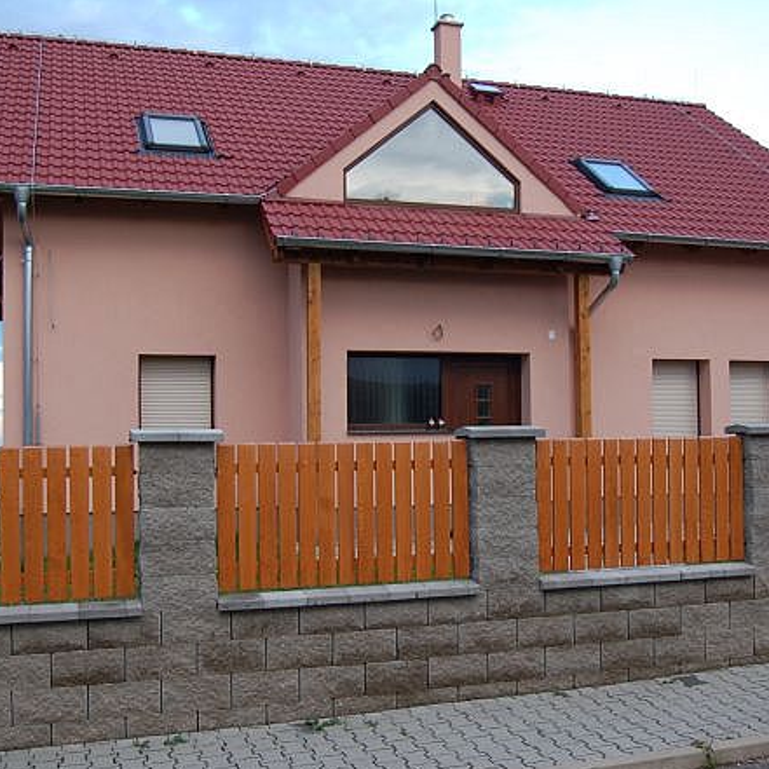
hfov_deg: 39.0
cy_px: 391
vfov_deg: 39.2
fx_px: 1081
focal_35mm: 43
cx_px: 470
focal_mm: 22
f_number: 4.5
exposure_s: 1/80
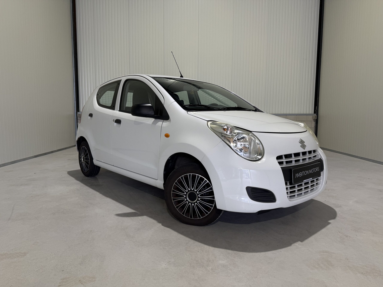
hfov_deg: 71.6
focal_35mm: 24
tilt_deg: -5.8
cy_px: 144
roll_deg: -0.4
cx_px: 192
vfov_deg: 56.8
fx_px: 266
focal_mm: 6.76
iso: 100
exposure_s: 1/121
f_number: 1.78
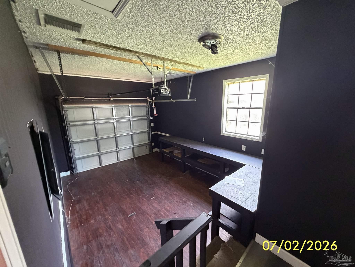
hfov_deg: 102.1
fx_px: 144
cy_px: 134
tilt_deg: -10.8
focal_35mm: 14
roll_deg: +0.5
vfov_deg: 85.7
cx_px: 178
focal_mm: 2.22
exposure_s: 1/60
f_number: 2.2
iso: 800
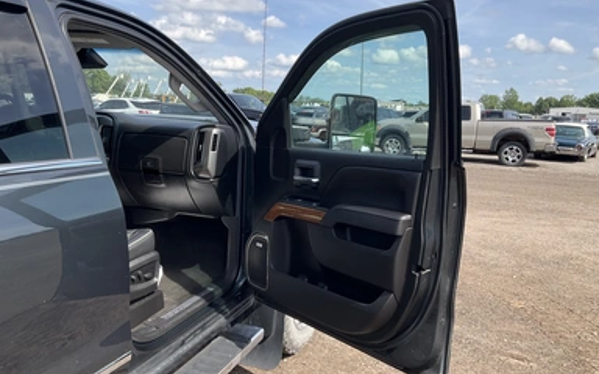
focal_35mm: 32
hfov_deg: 59.7
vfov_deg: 39.4
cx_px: 300
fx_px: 522
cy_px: 179
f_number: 1.8
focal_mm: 3
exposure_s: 1/1055
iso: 25
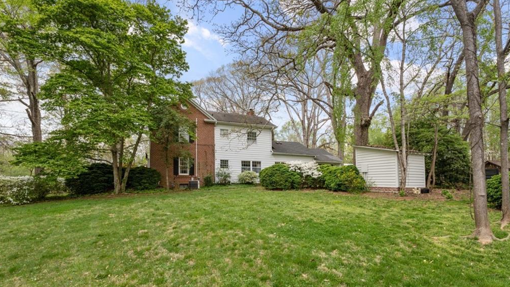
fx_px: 230
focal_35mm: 17
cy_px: 163
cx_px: 253
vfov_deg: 63.7
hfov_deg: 95.9
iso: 320
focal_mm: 16
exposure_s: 1/250
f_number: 8
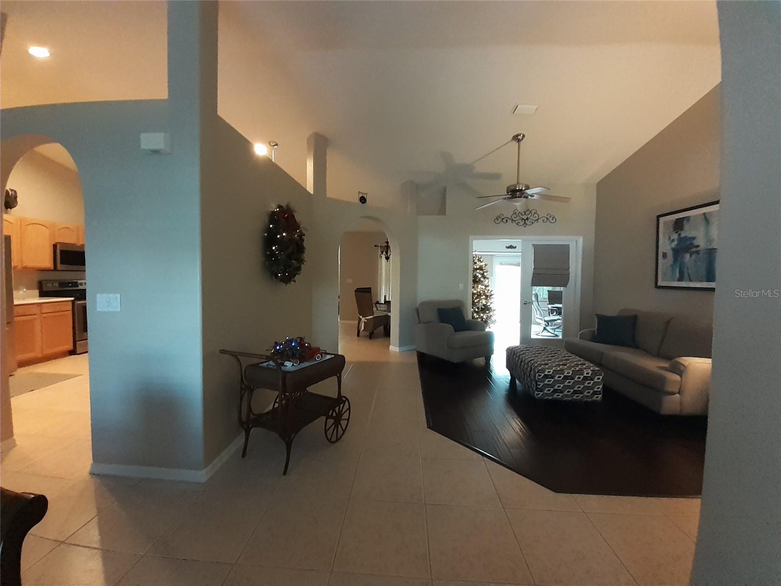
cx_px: 390
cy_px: 293
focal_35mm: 13
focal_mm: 1.13
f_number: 2.2
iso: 320
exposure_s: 1/25
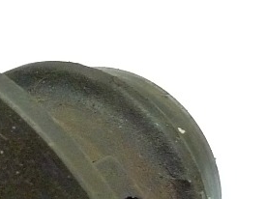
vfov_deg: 8.8
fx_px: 1252
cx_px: -70
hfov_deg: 11.8
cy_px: 322
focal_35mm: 163
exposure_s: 1/13
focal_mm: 7.9
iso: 400
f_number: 3.8
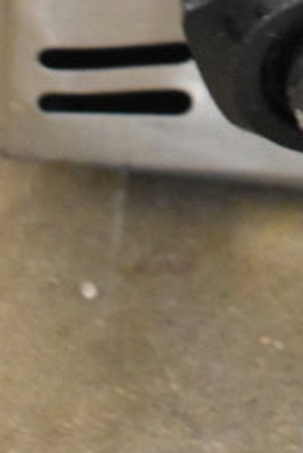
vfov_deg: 12.9
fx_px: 1840
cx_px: 548
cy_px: -320
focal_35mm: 146
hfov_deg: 9.0
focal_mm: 26
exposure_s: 1/40
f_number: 4
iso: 7200
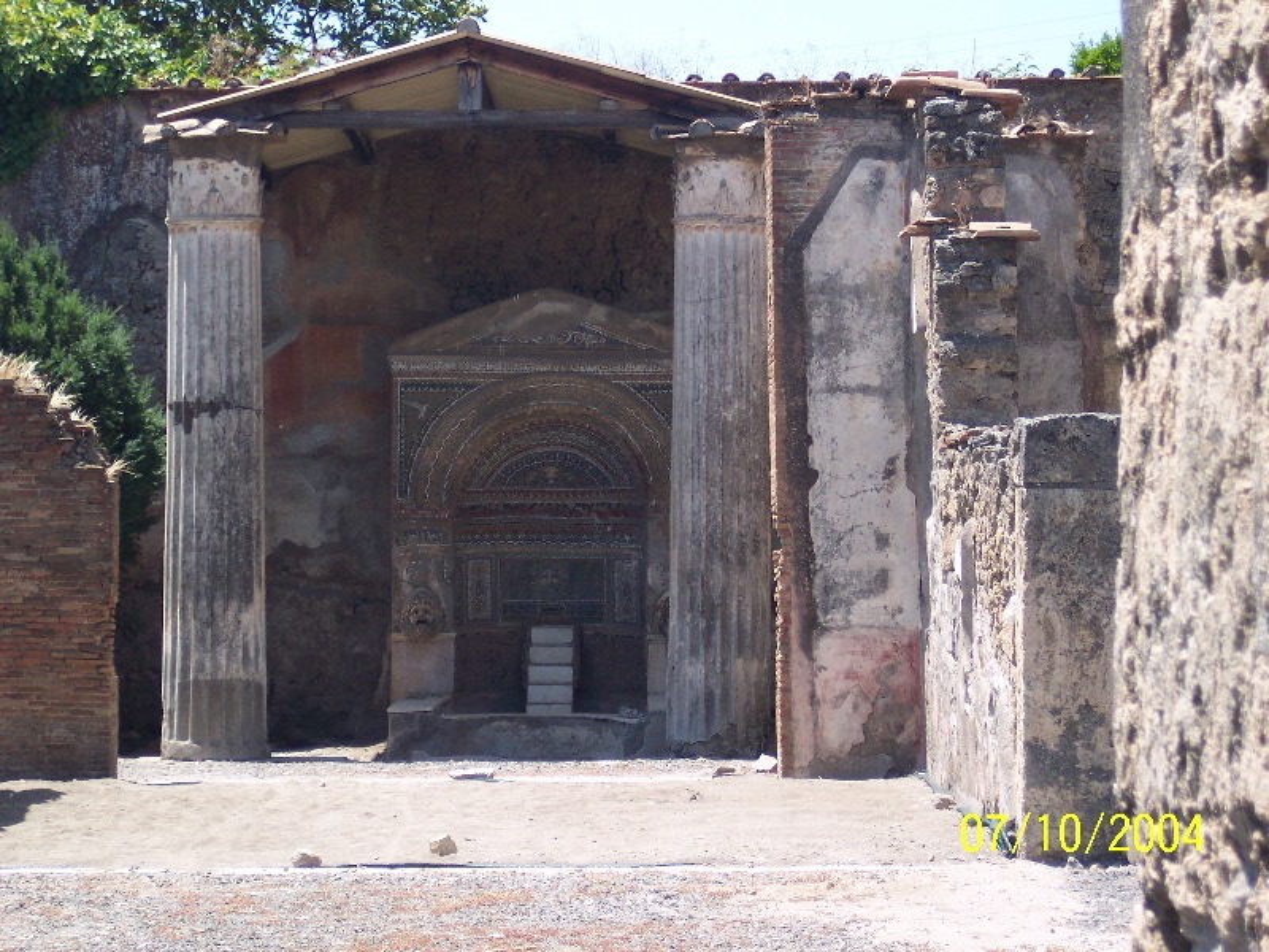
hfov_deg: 17.3
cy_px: 476
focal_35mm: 114
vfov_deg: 13.0
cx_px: 634
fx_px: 4179
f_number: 4.8
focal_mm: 24
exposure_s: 1/350
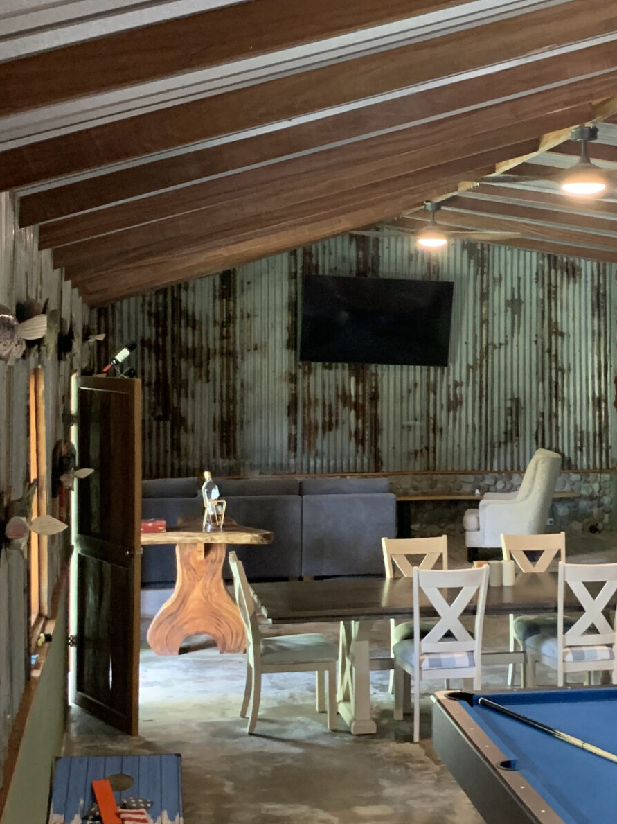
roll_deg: -0.2
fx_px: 1332
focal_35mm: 56
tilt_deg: +1.8
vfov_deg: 34.3
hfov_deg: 26.0
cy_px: 349
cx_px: 409
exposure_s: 1/40
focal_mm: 4.25
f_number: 1.8
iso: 400
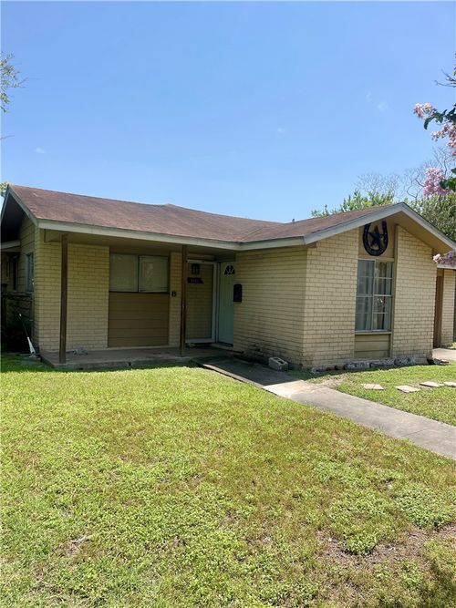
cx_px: 228
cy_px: 304
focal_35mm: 25
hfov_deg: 54.9
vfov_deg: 69.4
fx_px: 439
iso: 32
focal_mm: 5.1
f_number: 1.6
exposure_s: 1/3257
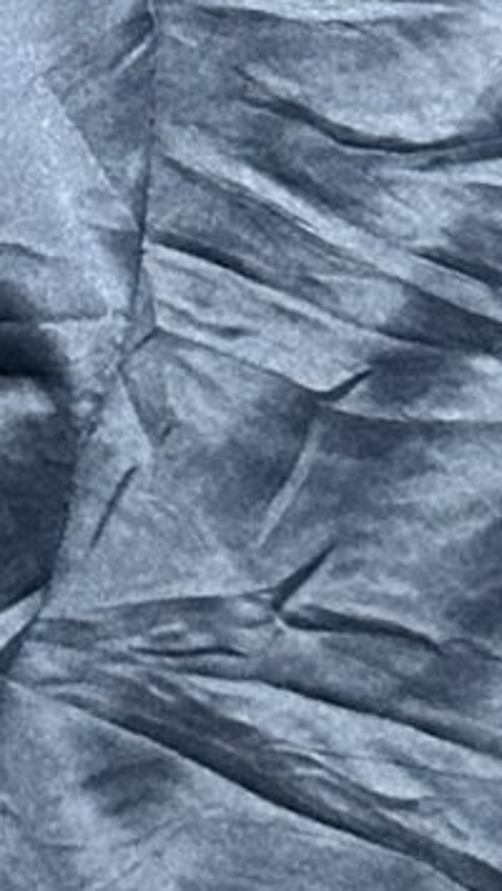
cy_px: -226
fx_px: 4822
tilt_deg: -58.5
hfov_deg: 5.9
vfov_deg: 10.4
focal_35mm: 204
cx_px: -123
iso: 500
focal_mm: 5.7
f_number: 1.5
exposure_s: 1/33
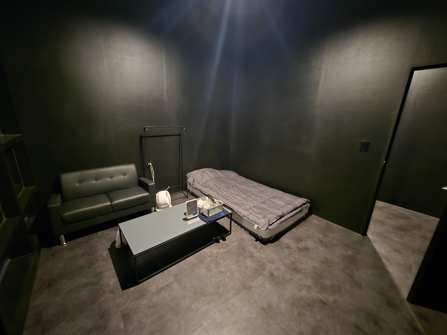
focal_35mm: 13
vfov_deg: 89.9
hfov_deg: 106.2
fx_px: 168
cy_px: 168
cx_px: 224
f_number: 2.2
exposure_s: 1/6.32
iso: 1600
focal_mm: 1.7
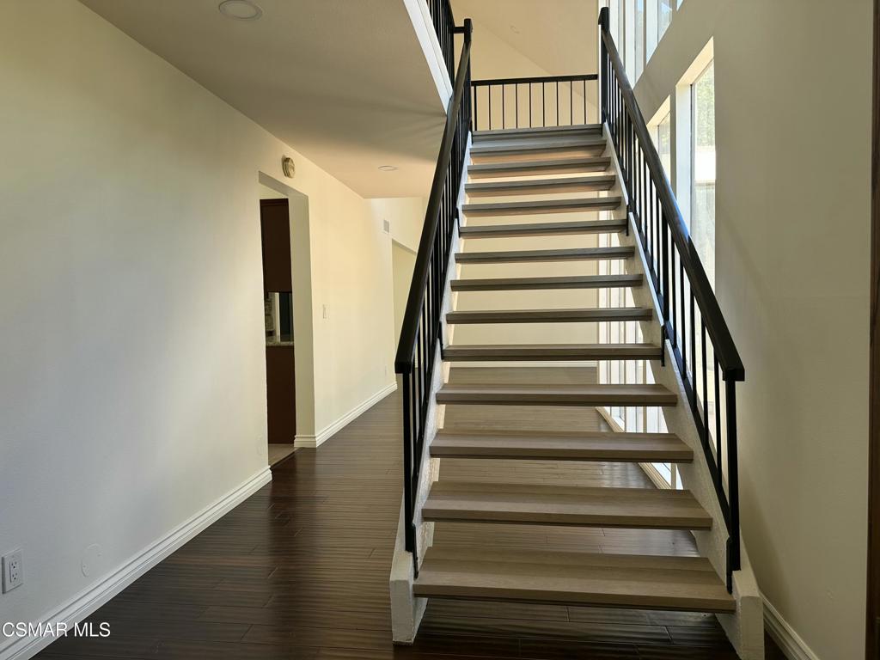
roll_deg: +0.3
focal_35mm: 24
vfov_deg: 56.8
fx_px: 610
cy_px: 330
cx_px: 440
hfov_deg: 71.6
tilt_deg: -3.0
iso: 64
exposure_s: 1/145
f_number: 1.78
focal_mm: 6.86
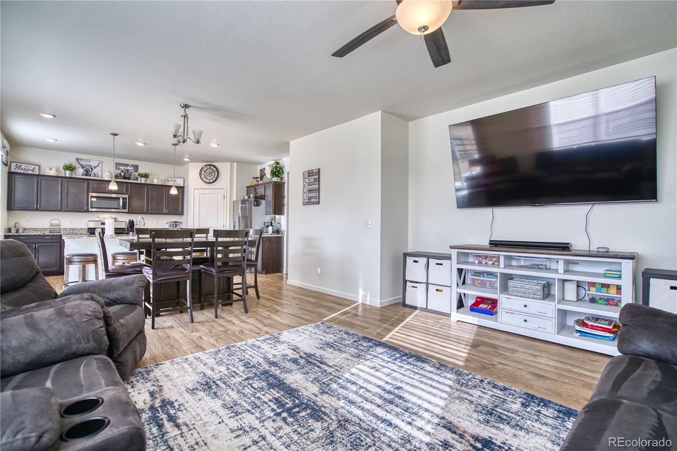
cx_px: 338
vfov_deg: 73.7
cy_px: 226
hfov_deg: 96.7
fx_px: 301
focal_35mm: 16
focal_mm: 16
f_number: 4
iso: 500
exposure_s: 1/200
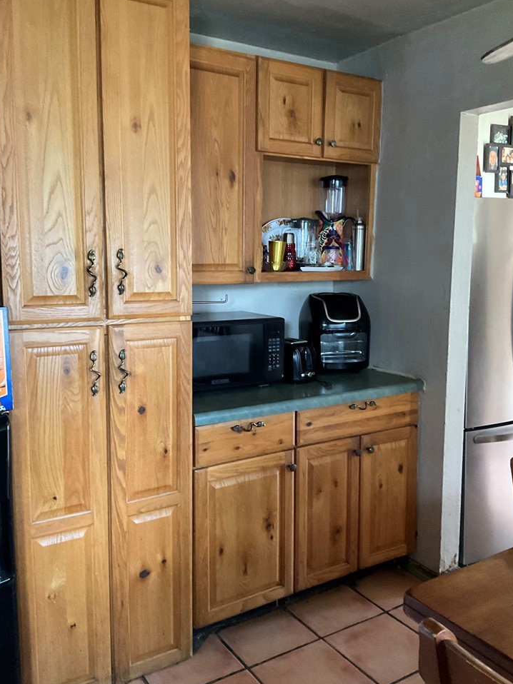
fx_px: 613
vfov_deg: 58.4
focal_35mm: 31
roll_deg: -0.4
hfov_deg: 45.4
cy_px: 336
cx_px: 245
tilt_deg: -7.1
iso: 320
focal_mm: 3
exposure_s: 1/30
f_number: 1.8
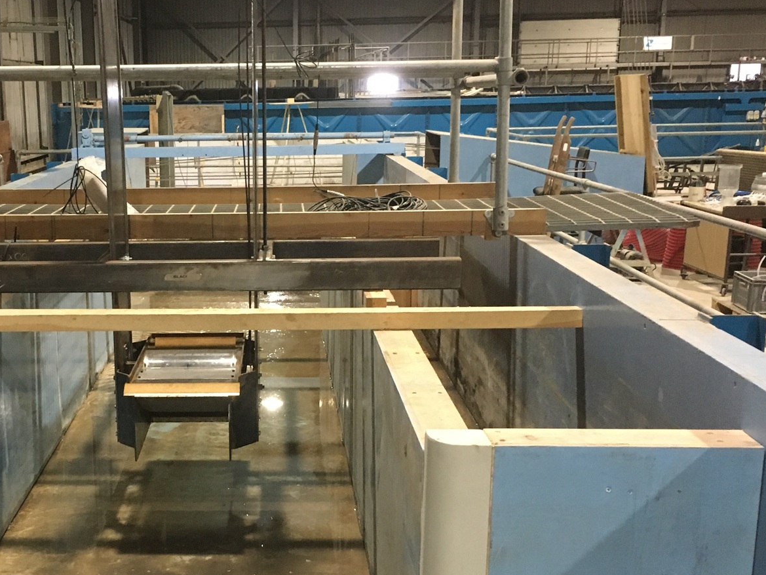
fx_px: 1107
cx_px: 218
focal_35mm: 50
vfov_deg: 28.9
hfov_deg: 37.5
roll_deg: +1.1
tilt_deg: -12.8
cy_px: 377
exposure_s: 1/33
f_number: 2.2
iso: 250
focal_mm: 4.15
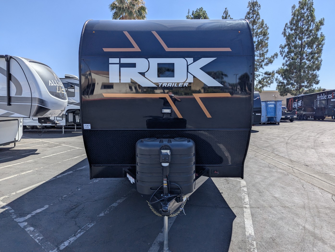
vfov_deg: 56.9
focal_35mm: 24
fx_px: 233
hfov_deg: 71.5
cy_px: 126
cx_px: 168
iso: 49
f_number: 1.85
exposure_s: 1/2309
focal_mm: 6.81
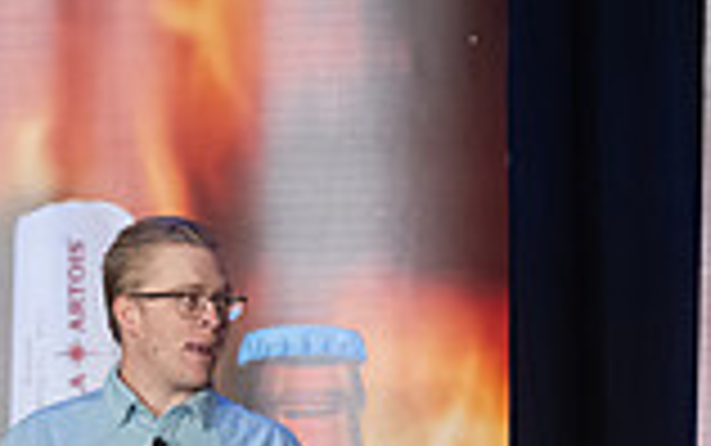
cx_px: 148
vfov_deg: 1.7
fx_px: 14970
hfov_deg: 2.7
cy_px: 511
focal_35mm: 772
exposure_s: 1/200
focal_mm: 200
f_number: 2.8
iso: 2800
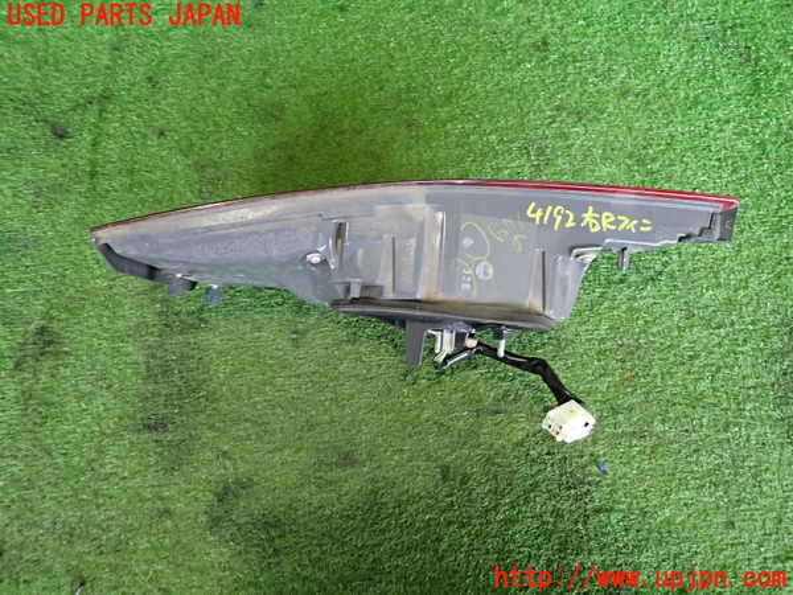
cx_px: 396
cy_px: 298
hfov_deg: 69.4
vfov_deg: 54.9
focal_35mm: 25
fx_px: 573
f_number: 2
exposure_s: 1/40
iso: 400
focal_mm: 4.5
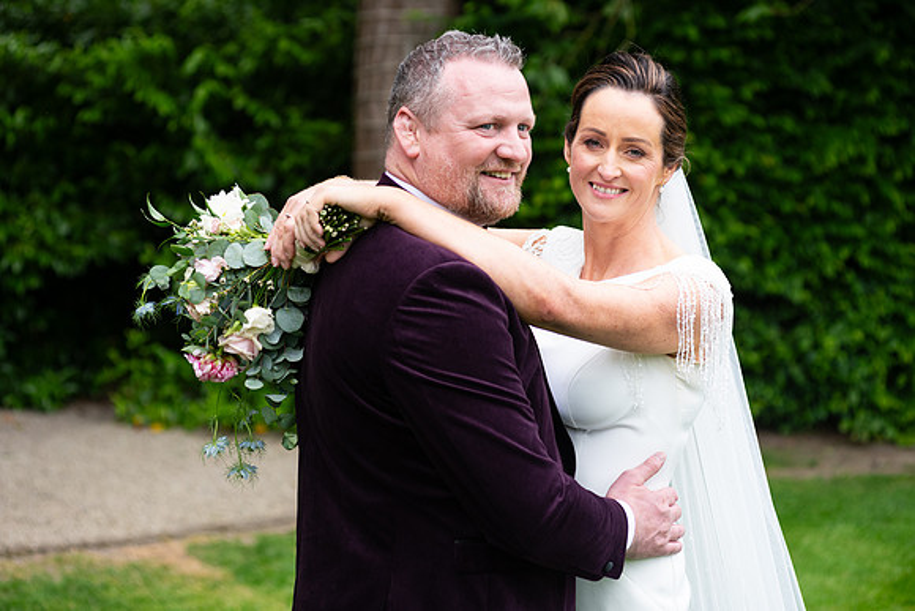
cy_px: 306
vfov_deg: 17.1
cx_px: 458
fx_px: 2034
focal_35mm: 80
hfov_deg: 25.4
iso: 250
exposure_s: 1/200
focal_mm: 80
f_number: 3.5
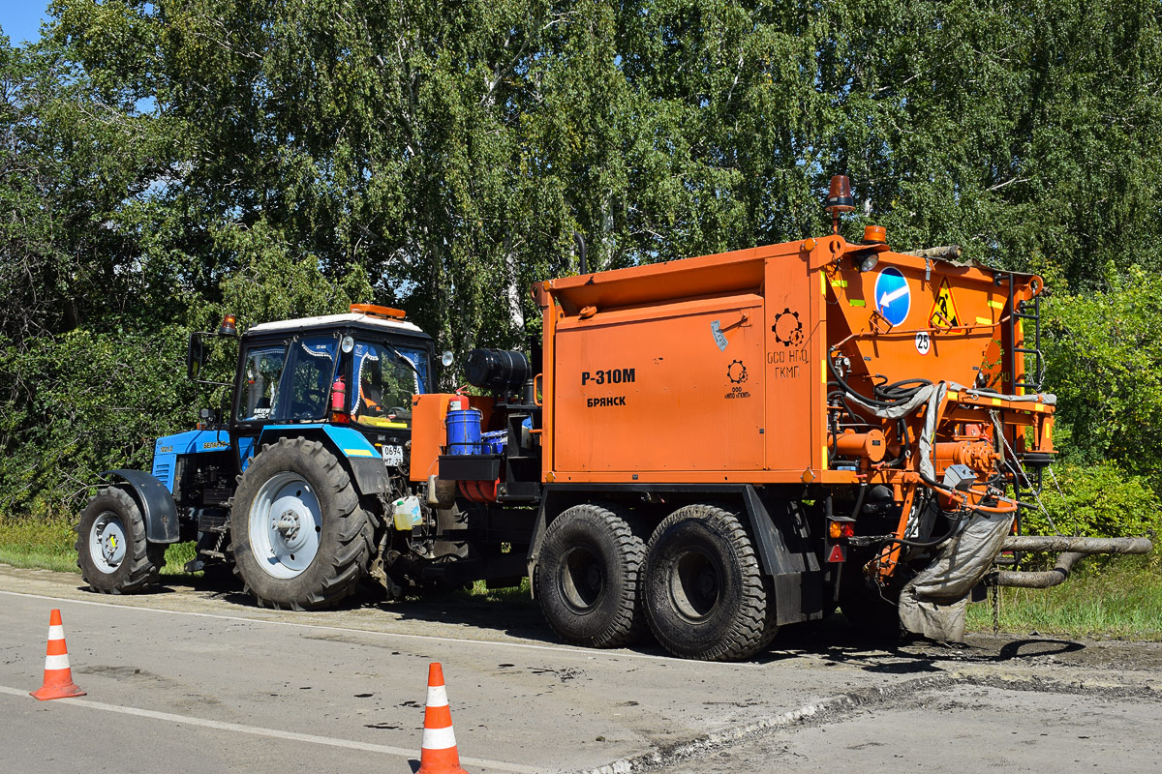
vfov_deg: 31.9
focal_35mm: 42
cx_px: 581
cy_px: 387
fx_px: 1356
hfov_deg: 46.4
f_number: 10
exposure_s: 1/400
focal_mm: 28
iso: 200
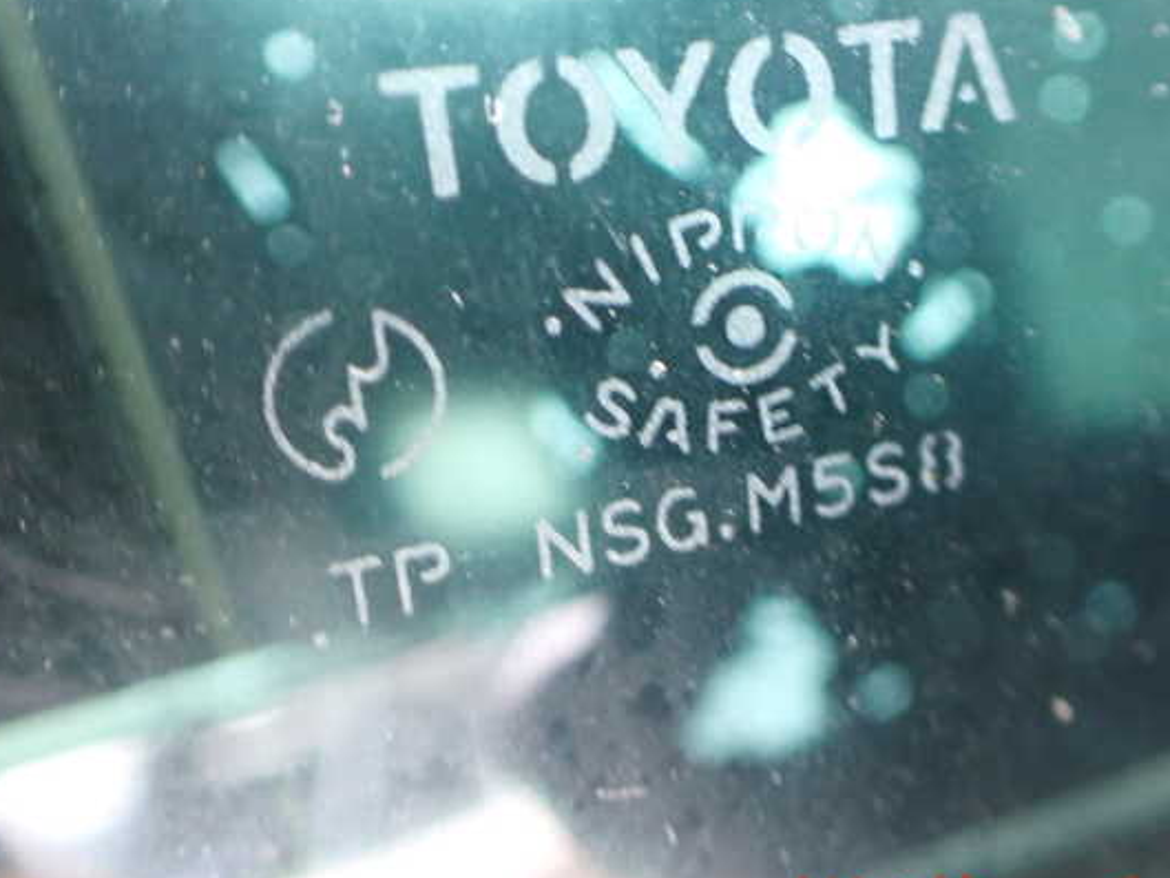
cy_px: 429
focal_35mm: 34
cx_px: 635
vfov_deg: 41.8
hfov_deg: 53.9
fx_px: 1149
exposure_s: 1/30
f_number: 2.3
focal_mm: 5.4
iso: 800
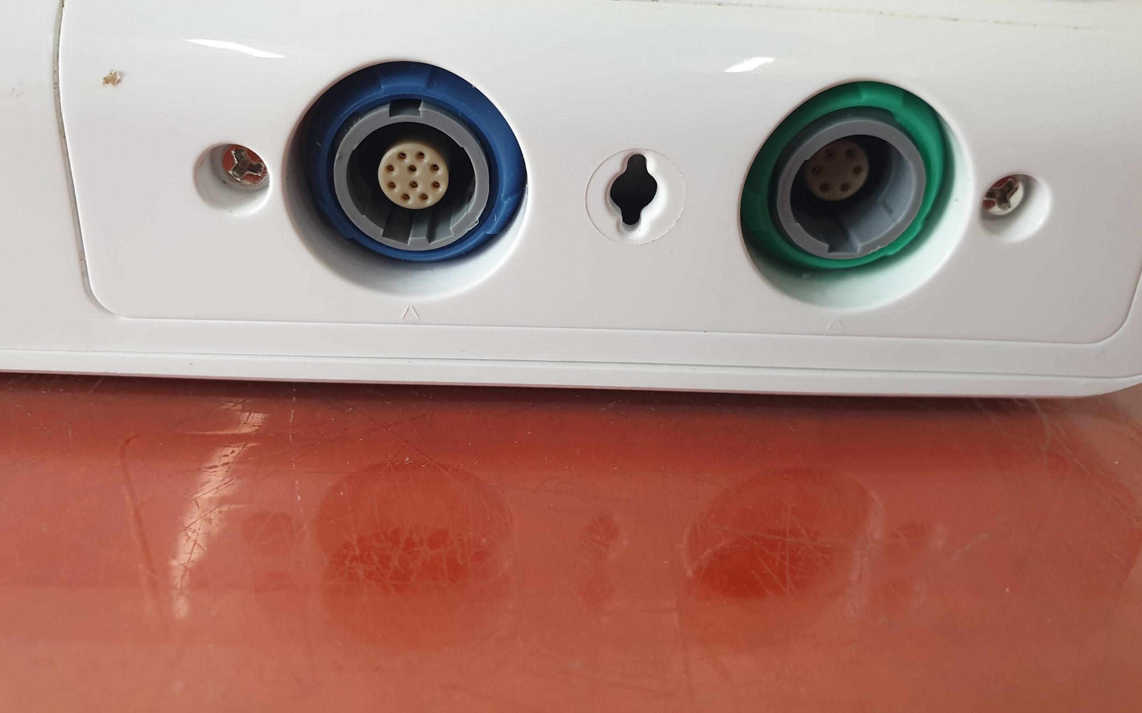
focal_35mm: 28
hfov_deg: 66.5
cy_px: 309
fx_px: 871
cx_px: 575
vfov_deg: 44.4
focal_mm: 4.3
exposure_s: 1/50
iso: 200
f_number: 2.4
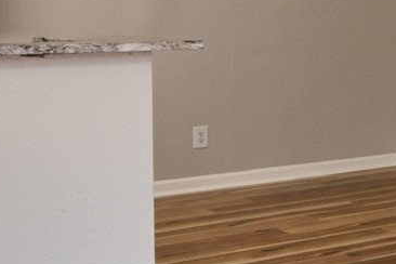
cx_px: 657
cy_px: -12
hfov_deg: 18.9
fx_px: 979
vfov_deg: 15.0
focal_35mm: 89
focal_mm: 10
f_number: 4
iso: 320
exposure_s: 1/60
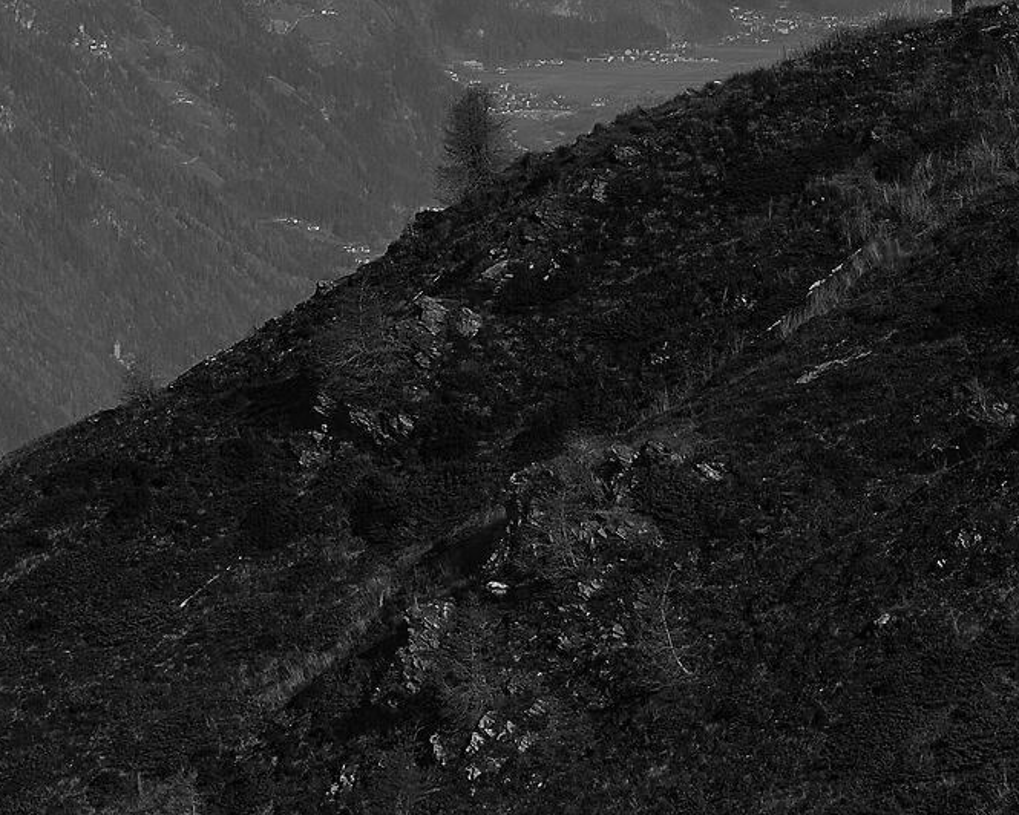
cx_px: 886
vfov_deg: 6.1
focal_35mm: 254
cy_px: -138
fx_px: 7660
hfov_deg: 7.6
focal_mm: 50
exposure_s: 1/500
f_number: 13
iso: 250
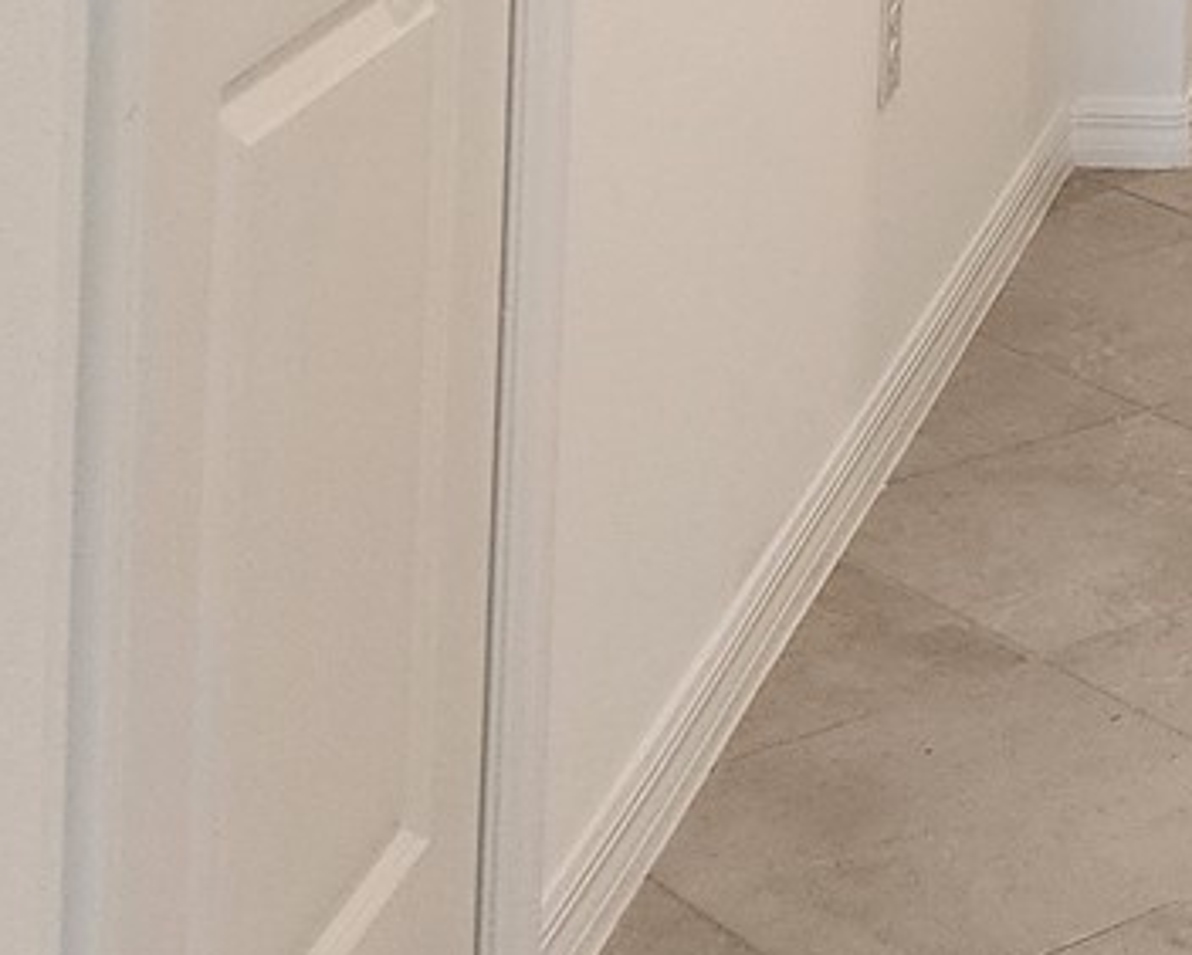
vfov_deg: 13.6
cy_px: -731
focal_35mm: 102
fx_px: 3600
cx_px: 1856
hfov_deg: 16.8
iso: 160
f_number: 1.8
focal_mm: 6.4
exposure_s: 1/120
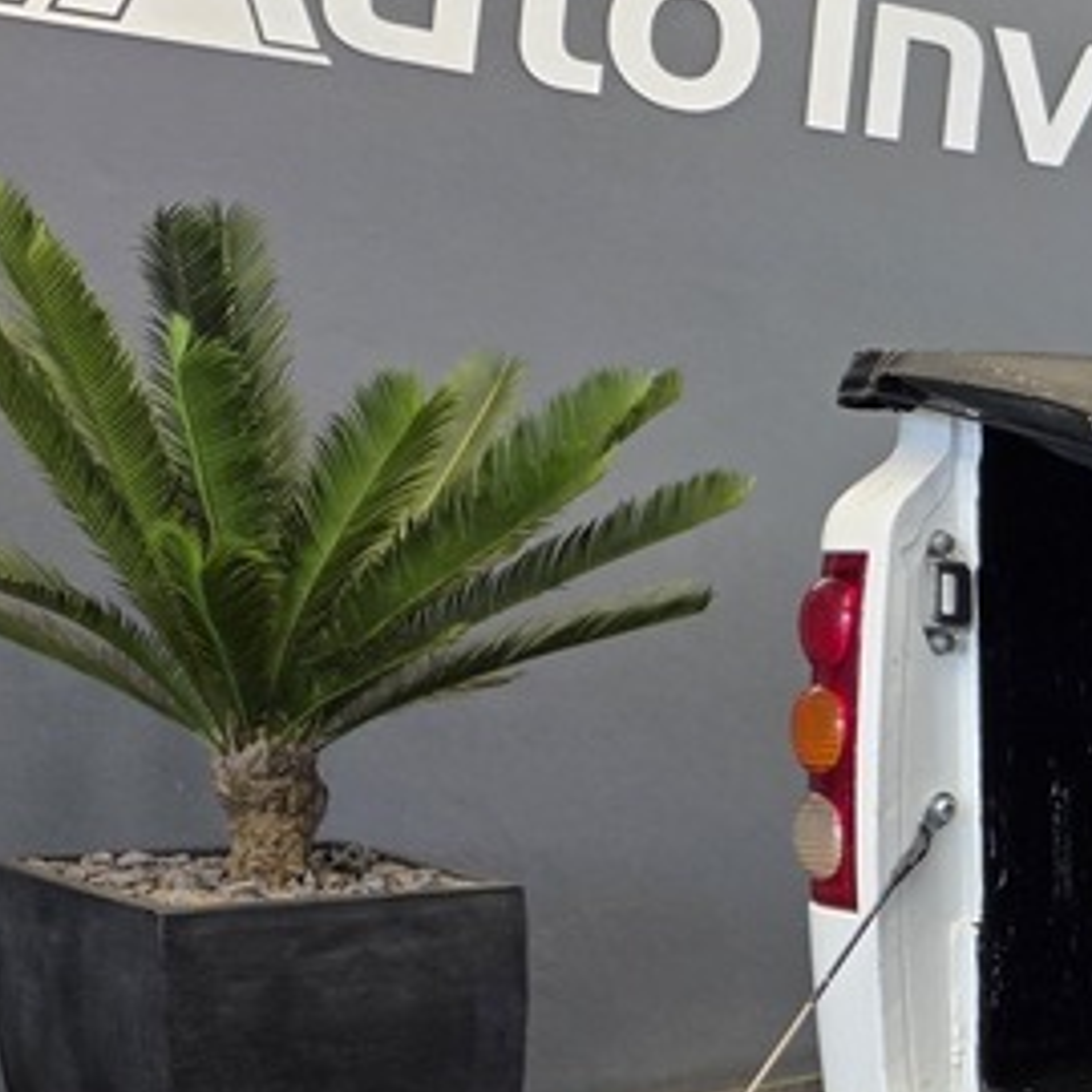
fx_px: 2748
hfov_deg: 18.5
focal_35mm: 77
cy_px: 1128
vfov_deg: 21.6
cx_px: 1856
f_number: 1.7
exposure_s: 1/180
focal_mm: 6.25
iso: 50
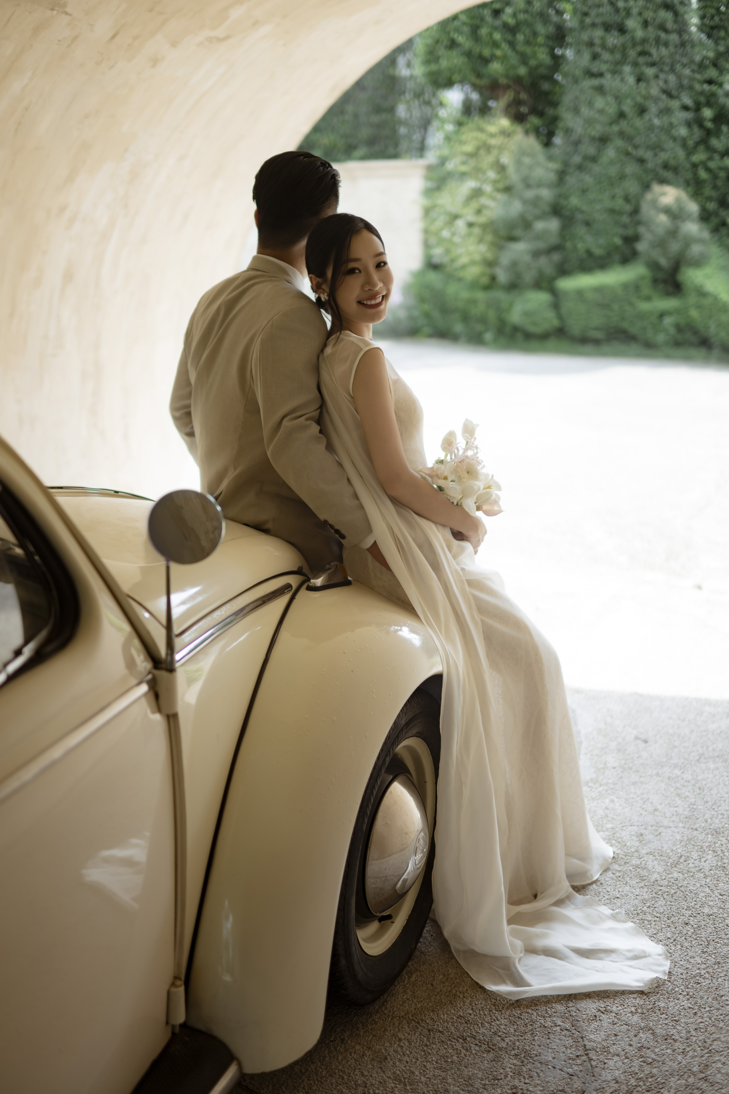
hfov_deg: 36.9
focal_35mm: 36
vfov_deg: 53.1
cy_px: 558
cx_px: 364
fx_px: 1093
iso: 100
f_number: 1.6
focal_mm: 35
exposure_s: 1/800
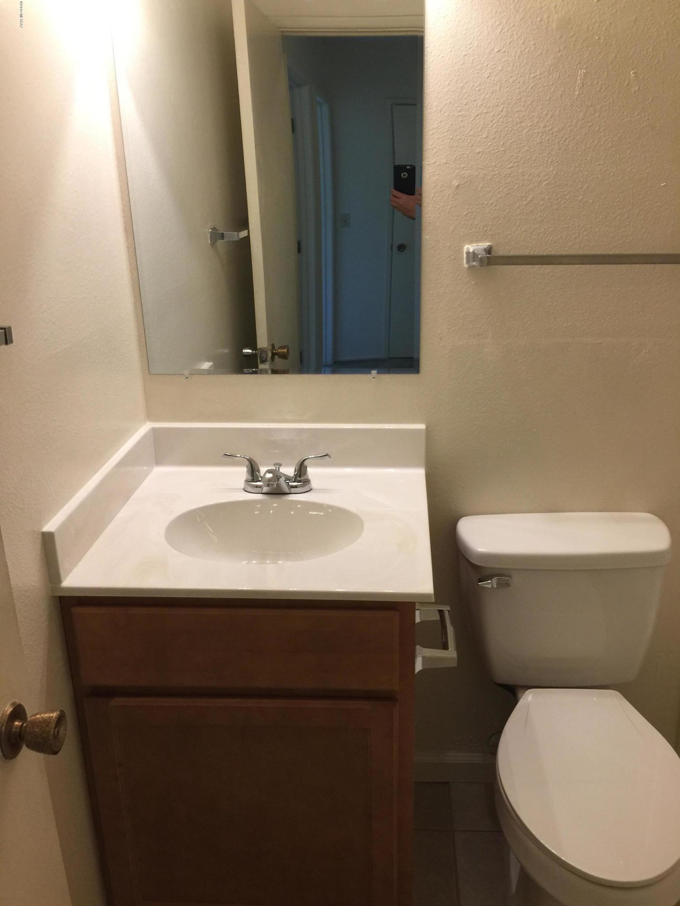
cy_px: 453
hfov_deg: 48.2
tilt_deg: -21.3
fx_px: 760
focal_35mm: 29
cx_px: 340
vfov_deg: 61.7
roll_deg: +1.2
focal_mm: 4.15
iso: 50
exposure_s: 1/30
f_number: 2.2
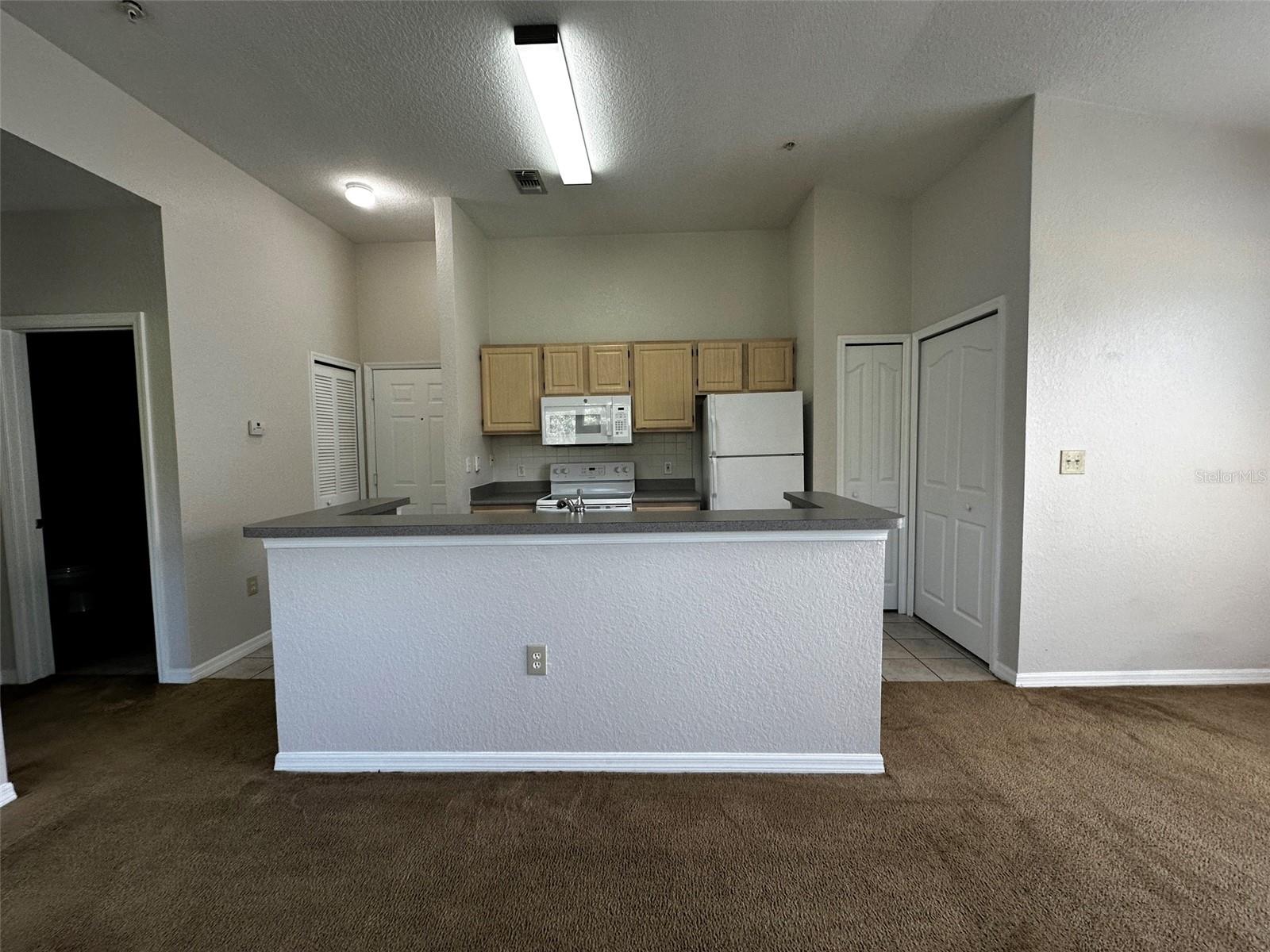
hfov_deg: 102.1
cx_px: 635
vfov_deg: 85.7
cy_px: 476
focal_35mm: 14
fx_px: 514
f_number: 2.2
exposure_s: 1/120
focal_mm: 2.22
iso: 125
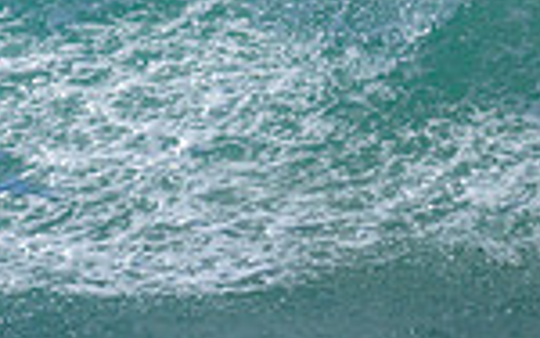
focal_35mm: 4334
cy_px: -24
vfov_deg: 0.3
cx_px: -518
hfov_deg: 0.5
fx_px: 63830
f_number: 6.3
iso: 280
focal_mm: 800
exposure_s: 1/3200
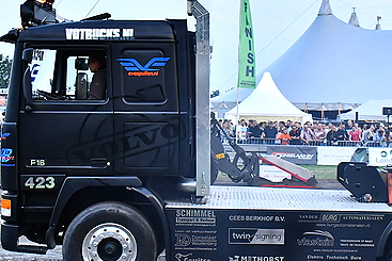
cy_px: 135
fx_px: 926
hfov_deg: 23.8
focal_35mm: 85
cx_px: 244
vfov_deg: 16.1
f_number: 4
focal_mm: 26
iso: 1600
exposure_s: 1/500
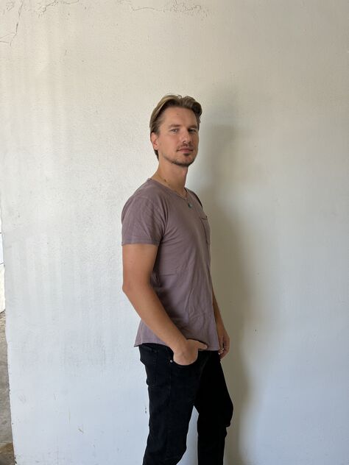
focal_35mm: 26
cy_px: 232
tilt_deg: -5.5
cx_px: 174
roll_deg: +0.6
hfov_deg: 53.1
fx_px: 350
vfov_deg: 67.3
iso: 40
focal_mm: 5.7
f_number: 1.5
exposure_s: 1/120
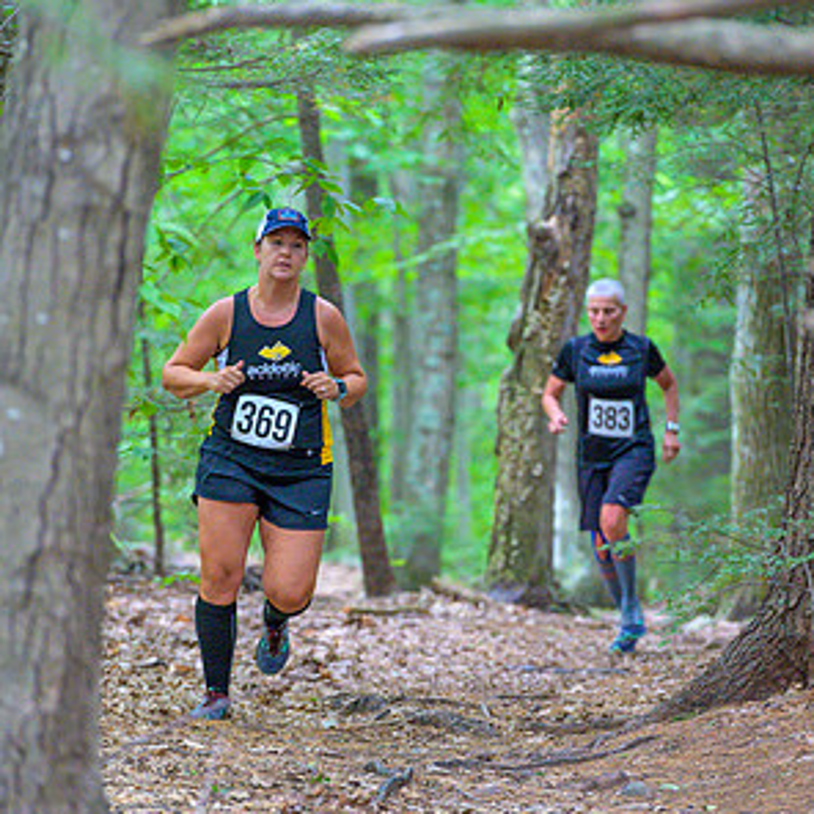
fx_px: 6864
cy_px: 481
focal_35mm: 258
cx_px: 408
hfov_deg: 6.8
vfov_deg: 6.8
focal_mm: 200
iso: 8000
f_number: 4
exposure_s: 1/200
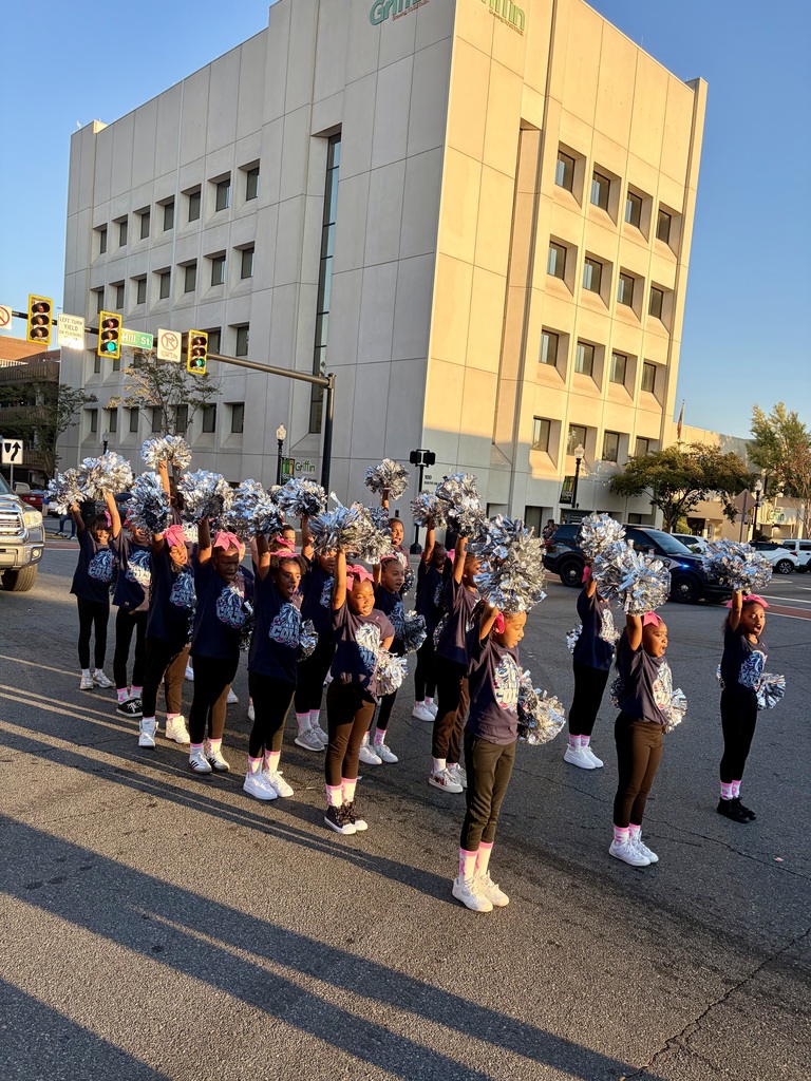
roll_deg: -4.5
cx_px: 406
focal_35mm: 26
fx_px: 812
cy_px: 540
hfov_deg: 53.1
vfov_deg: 67.3
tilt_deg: -4.5
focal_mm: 5.96
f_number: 1.6
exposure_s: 1/1155
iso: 50
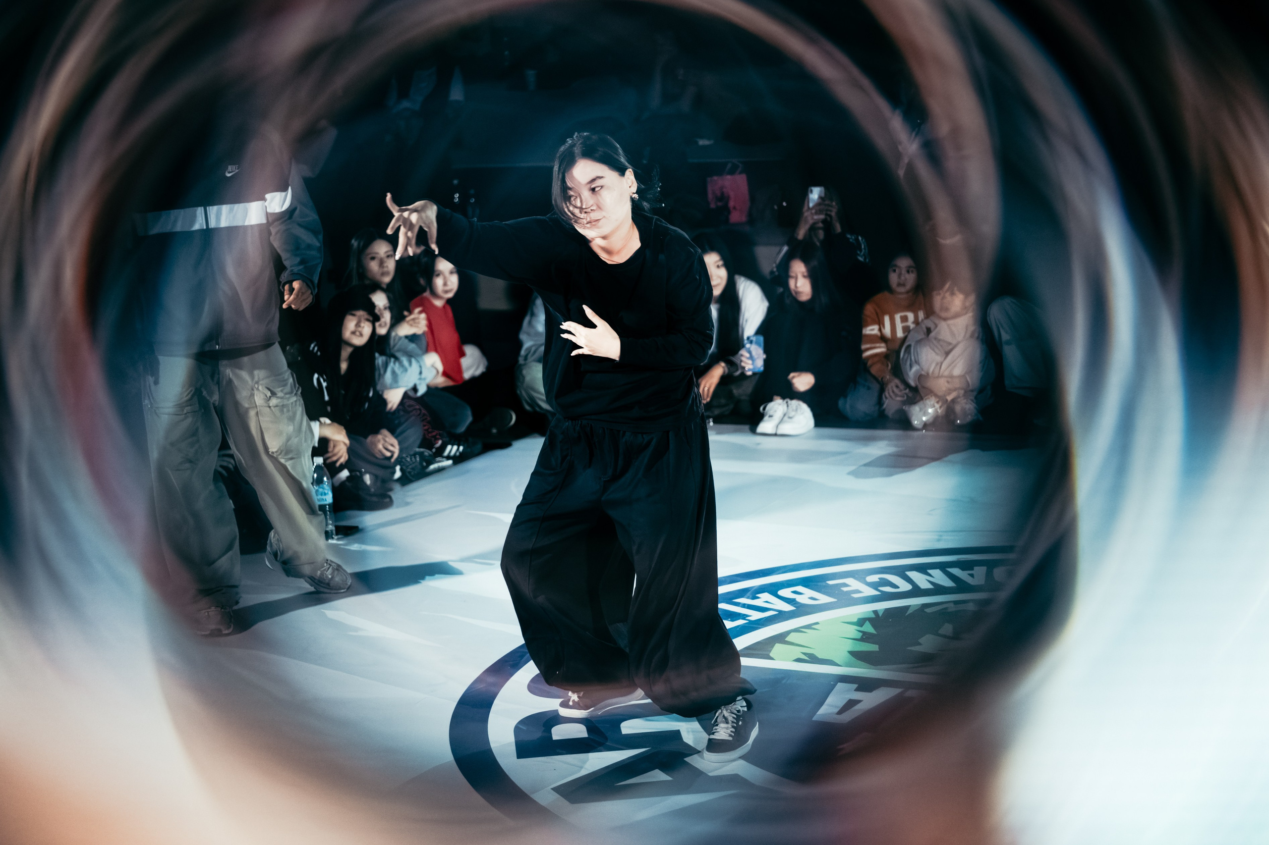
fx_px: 2293
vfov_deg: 20.9
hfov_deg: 30.9
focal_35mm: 65
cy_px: 461
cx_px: 597
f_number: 2.8
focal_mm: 57
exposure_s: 1/800
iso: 3200
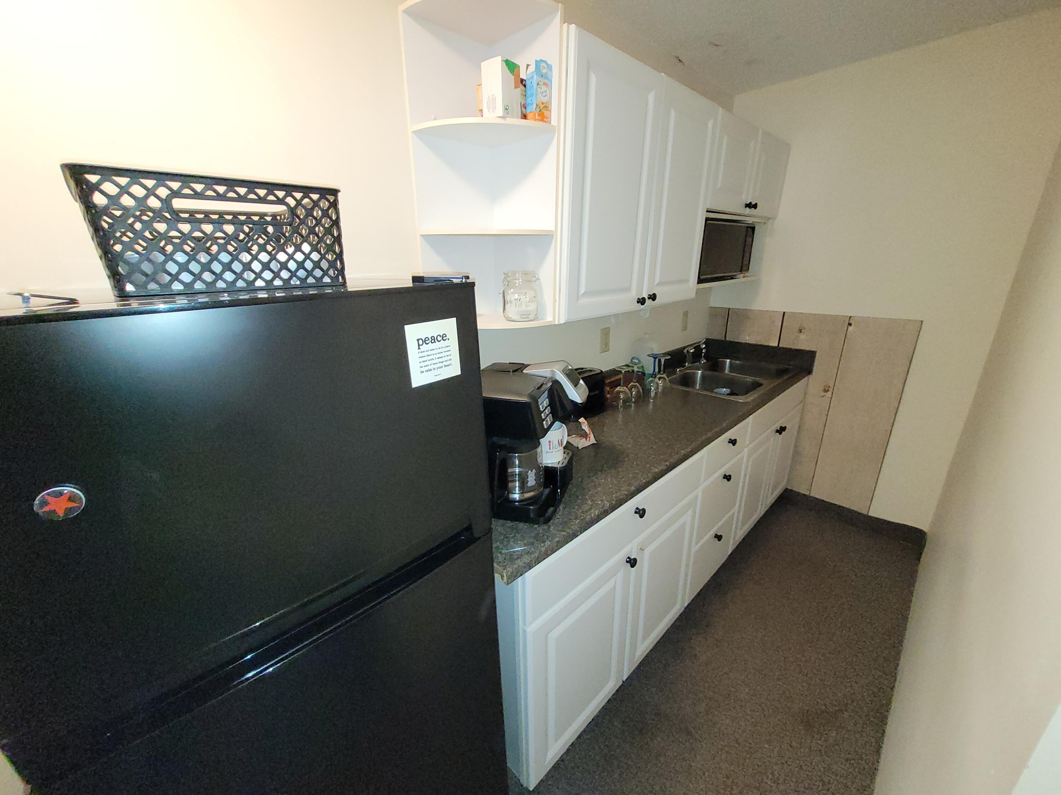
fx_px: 398
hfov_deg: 106.2
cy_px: 398
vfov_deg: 89.9
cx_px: 530
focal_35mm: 13
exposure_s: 1/60
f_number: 2.2
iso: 400
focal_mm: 1.74
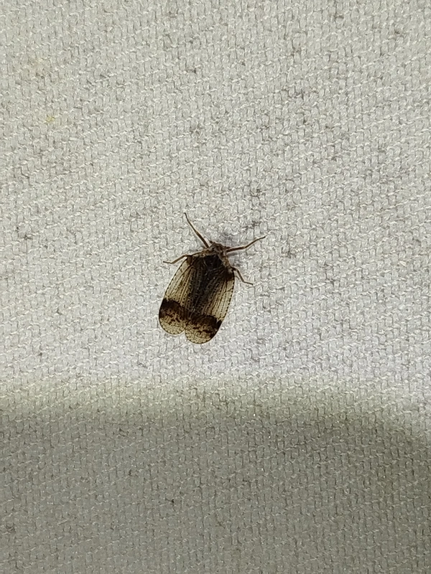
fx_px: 1627
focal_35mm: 98
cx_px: 216
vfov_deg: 20.0
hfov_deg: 15.1
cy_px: 287
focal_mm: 5.31
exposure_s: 1/100
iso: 64
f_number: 1.7
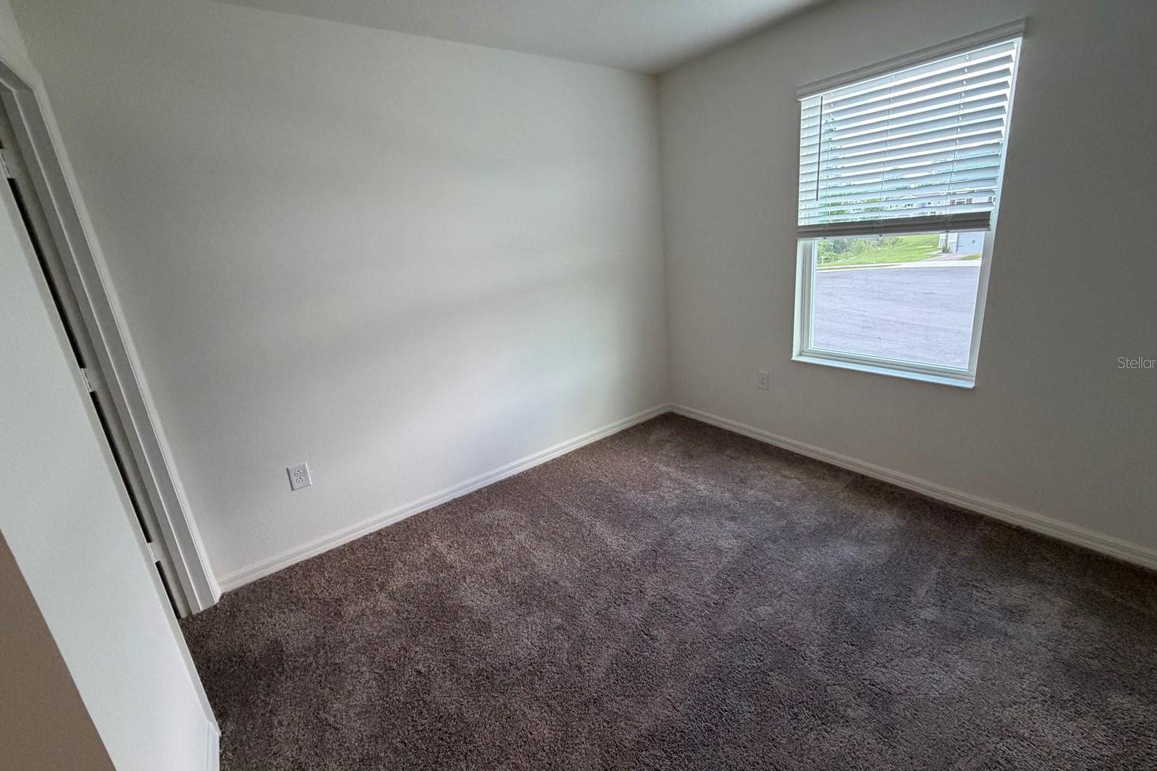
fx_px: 482
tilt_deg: -14.9
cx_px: 592
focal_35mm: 15
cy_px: 362
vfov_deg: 77.2
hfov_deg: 100.4
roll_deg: +4.4
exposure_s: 1/120
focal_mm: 2.22
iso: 320
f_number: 2.2
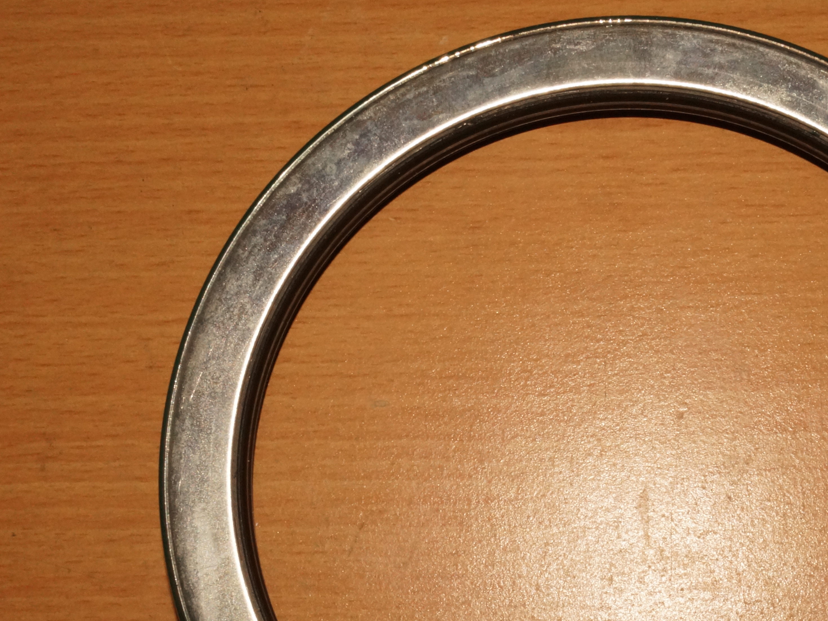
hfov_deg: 25.6
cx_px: 634
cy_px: 479
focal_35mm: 75
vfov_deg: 19.5
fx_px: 1794
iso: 800
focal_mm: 28
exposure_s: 1/60
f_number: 25
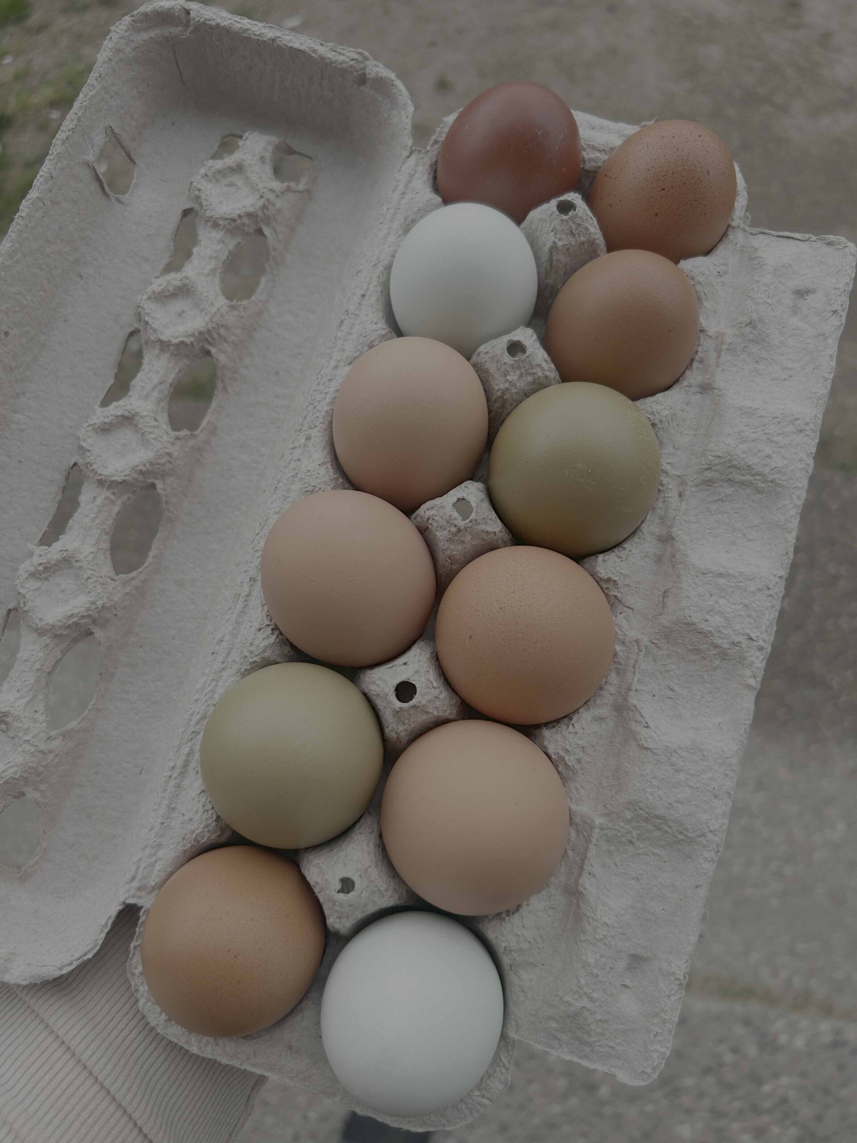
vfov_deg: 67.3
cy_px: 572
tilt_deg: -66.7
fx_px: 858
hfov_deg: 53.1
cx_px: 428
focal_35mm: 26
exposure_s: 1/416
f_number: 1.5
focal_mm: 5.7
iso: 50
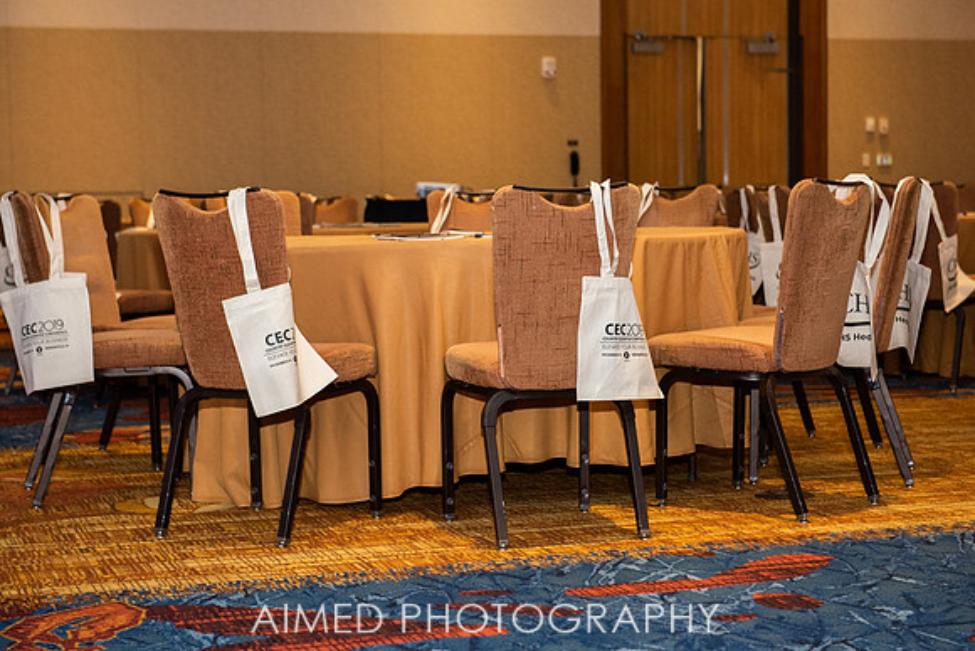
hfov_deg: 28.1
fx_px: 1950
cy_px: 326
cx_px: 488
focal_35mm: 72
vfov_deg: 18.9
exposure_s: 1/200
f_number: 4
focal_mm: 70
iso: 1250
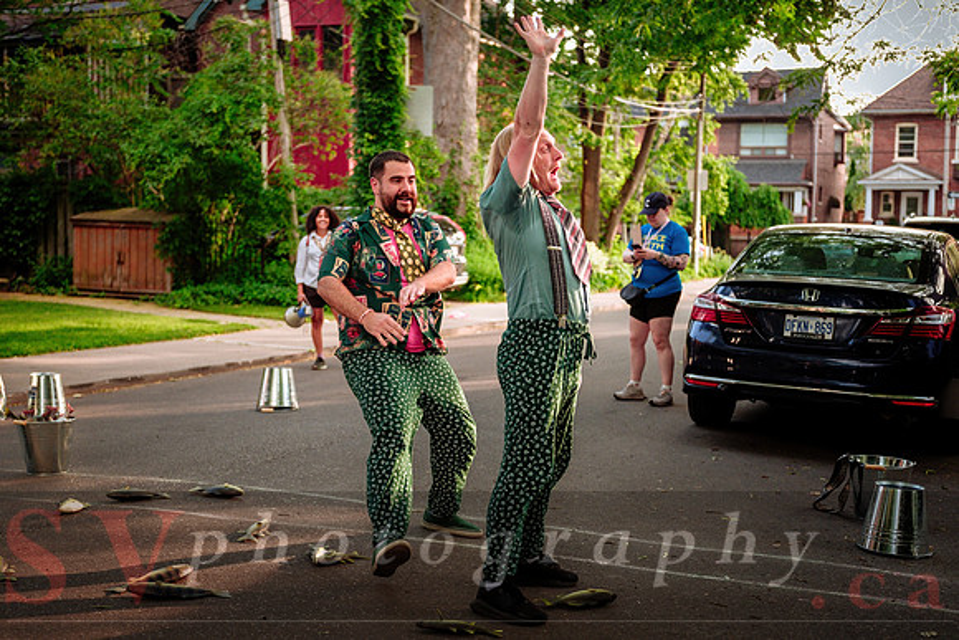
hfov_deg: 40.5
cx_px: 441
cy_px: 344
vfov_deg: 27.6
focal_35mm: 49
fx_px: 1300
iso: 500
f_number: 1.8
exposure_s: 1/640
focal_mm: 29.8
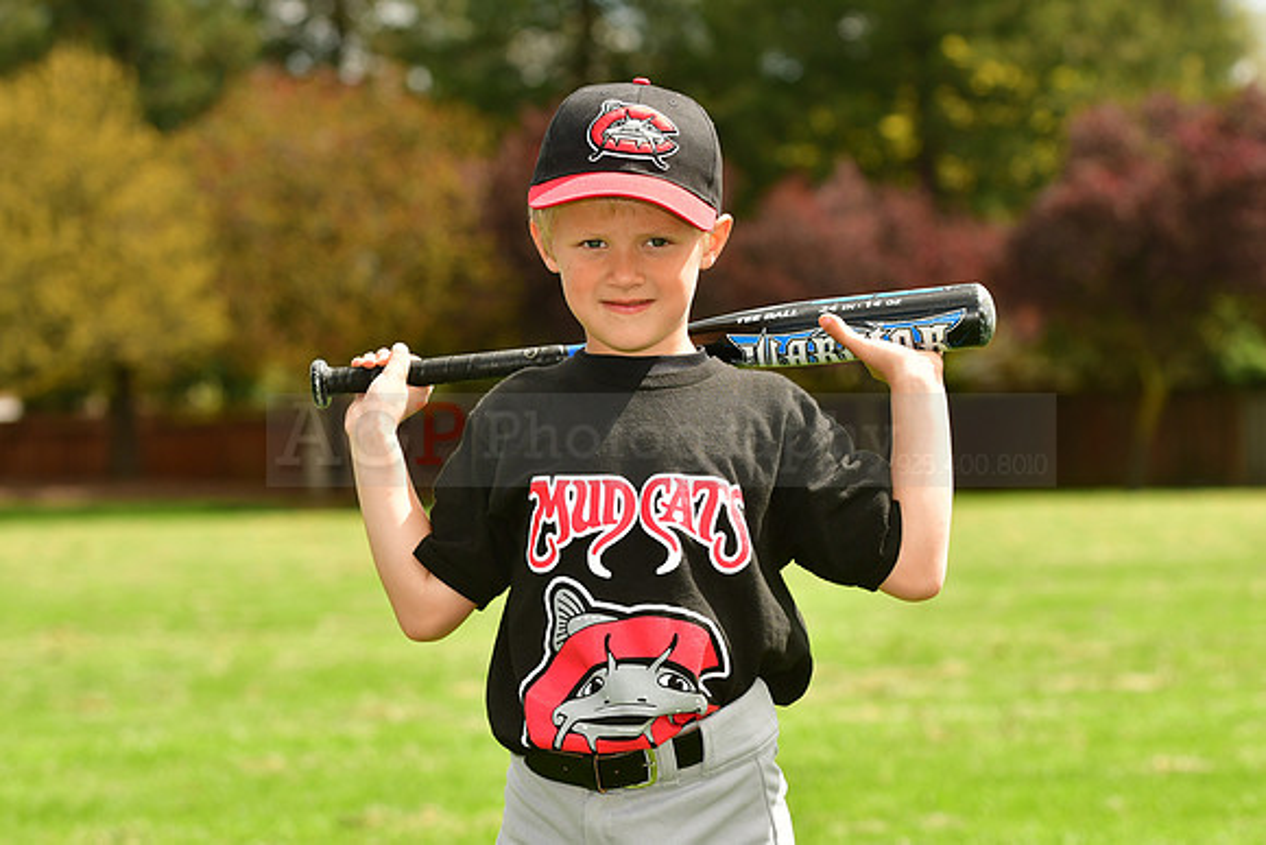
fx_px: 5804
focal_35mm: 165
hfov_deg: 12.4
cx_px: 633
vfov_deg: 8.3
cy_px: 422
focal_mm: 110
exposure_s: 1/640
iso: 200
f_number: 5
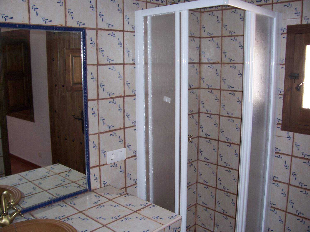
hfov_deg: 54.0
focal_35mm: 34
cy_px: 116
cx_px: 155
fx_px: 304
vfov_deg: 41.8
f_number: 2.7
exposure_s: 1/60
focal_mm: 5.6
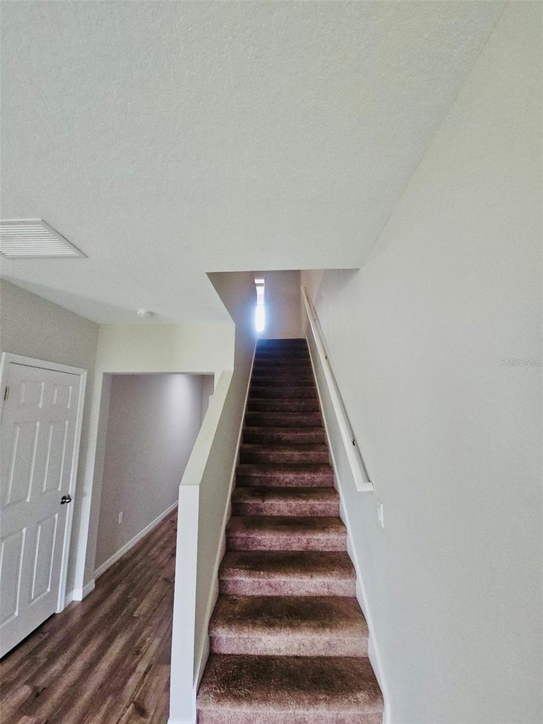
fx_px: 272
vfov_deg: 106.2
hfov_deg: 89.9
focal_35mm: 13
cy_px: 362
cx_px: 272
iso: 209
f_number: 2.2
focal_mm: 2.2
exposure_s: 1/60.2
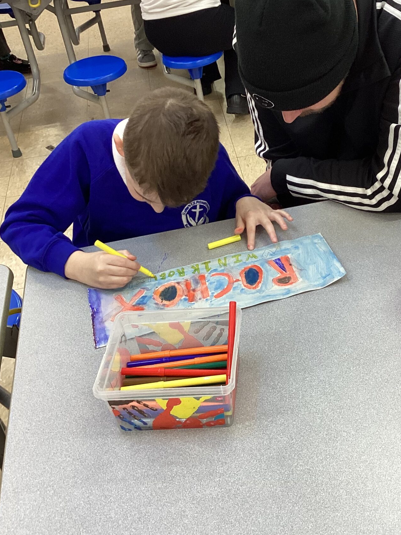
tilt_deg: -37.0
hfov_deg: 30.6
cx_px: 272
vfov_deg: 40.4
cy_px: 250
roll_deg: +8.0
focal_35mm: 47
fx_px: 726
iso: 125
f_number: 2.4
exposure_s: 1/50
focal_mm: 3.3
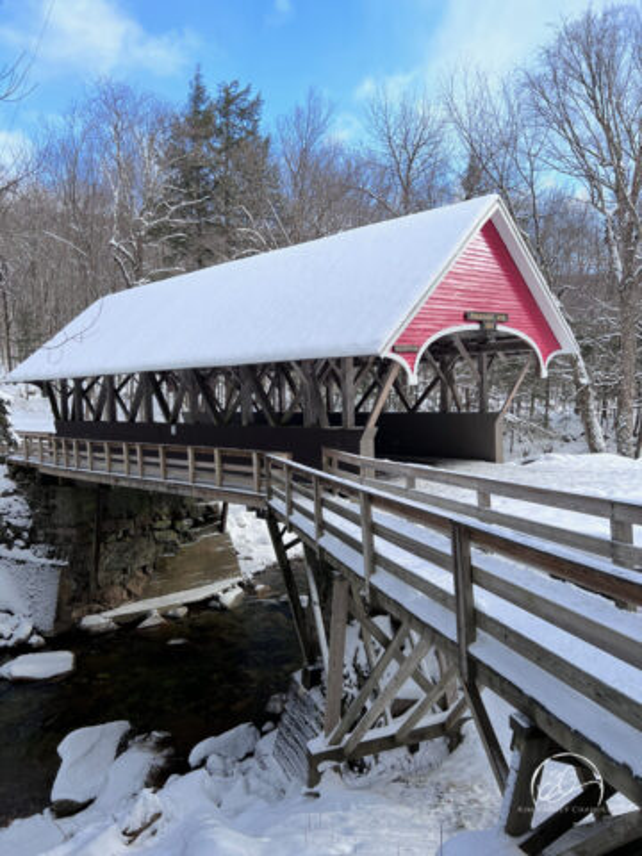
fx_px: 643
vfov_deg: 67.3
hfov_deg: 53.1
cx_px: 321
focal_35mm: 26
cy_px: 428
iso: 50
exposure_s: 1/1377
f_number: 1.5
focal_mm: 5.7
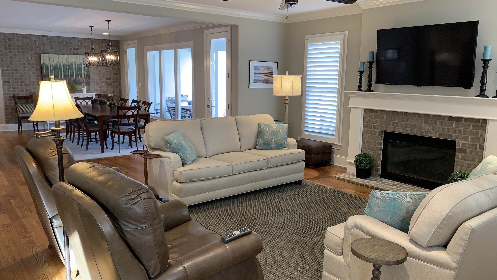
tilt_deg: -9.9
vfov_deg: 40.2
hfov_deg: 66.1
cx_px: 249
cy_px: 143
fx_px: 382
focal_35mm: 29
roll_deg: -0.6
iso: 100
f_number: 1.8
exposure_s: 1/60
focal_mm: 4.25
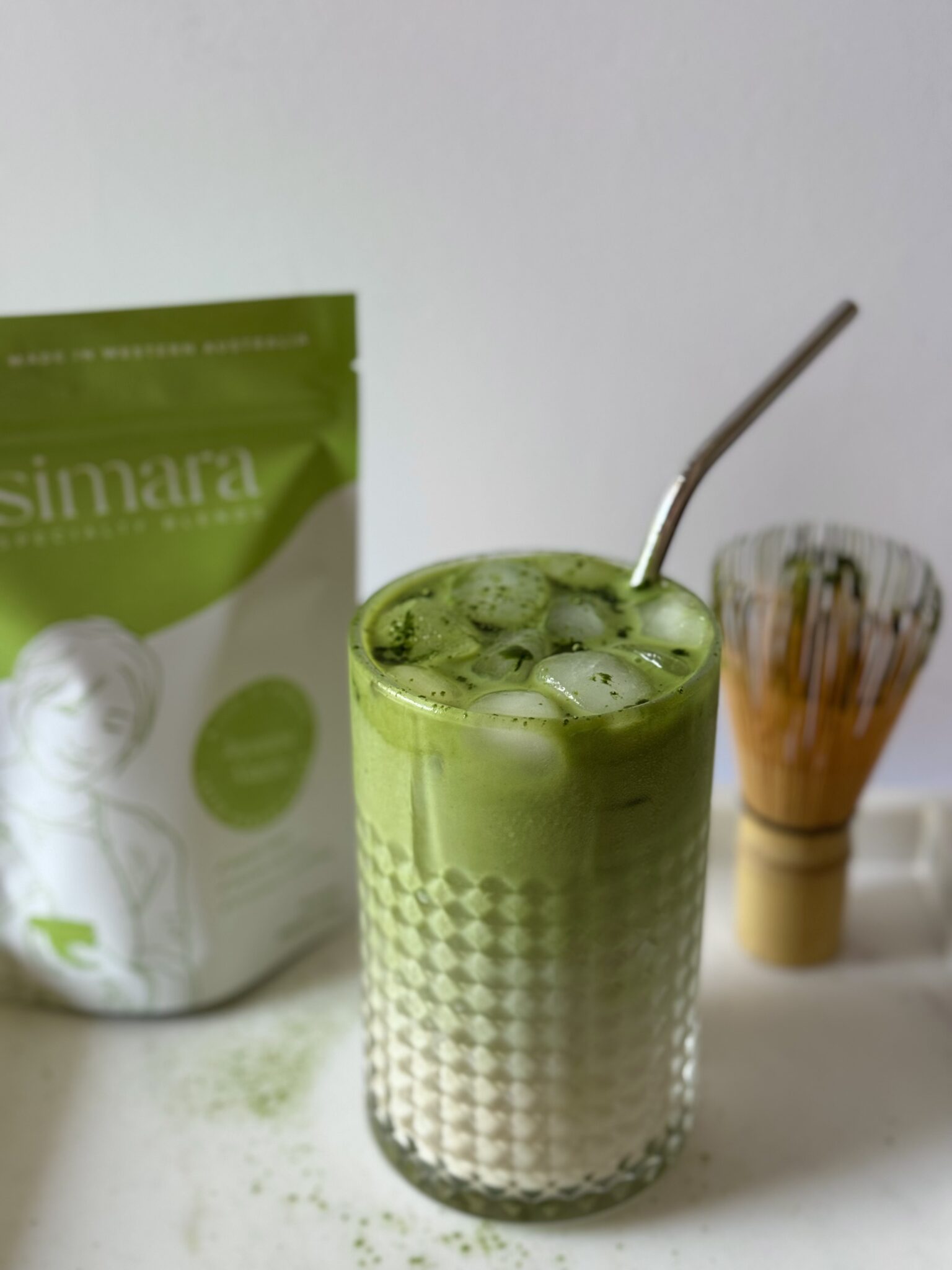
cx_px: 476
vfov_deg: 39.7
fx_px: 1760
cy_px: 635
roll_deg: -1.0
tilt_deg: -28.9
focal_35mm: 48
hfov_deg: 30.3
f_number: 1.78
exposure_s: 1/60
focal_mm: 6.86
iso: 125
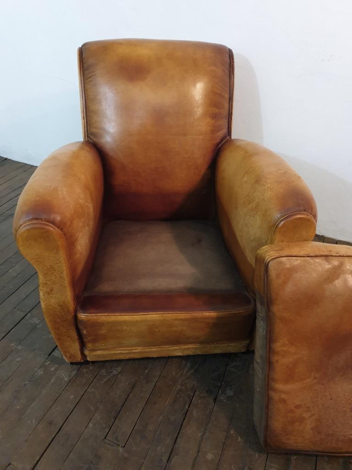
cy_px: 235
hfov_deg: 53.1
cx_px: 176
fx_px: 353
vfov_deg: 67.3
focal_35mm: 26
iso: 320
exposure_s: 1/20
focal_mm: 4.3
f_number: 1.5
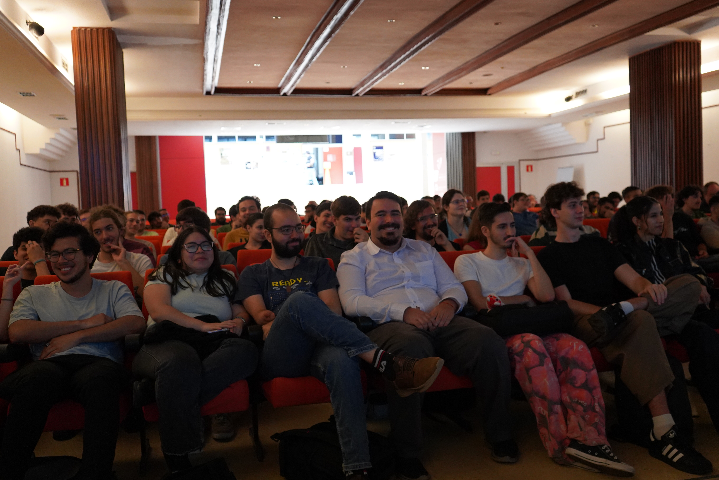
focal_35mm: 33
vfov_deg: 40.0
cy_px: 235
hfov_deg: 57.2
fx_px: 659
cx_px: 367
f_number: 4
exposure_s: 1/160
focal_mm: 30
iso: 3200
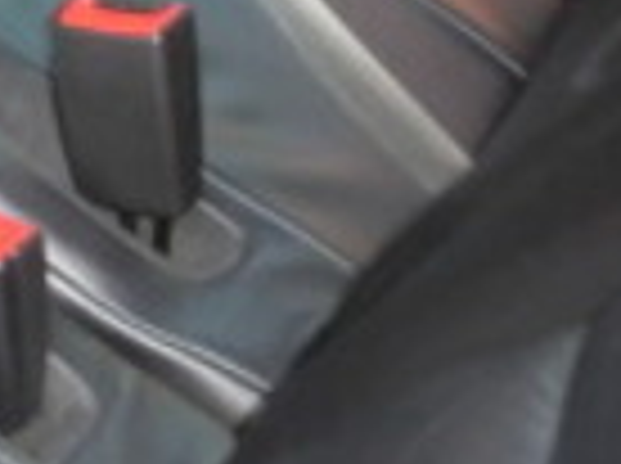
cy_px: -261
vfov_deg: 9.8
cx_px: -410
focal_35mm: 145
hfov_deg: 12.7
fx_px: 2597
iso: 400
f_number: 3.3
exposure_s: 1/20
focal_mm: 4.4
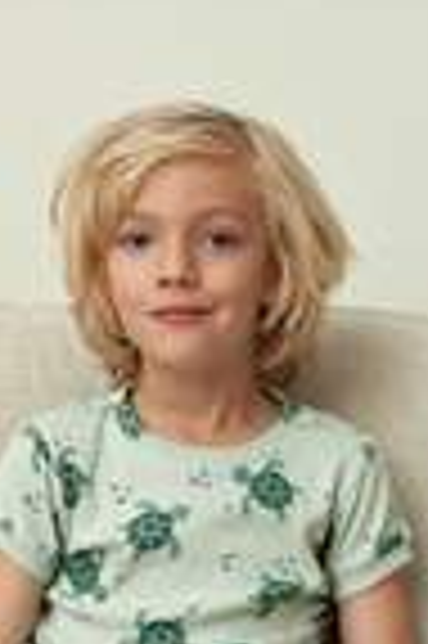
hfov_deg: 7.8
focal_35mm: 175
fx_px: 3128
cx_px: 241
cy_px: 522
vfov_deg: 11.7
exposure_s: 1/160
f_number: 5.6
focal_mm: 50
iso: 640
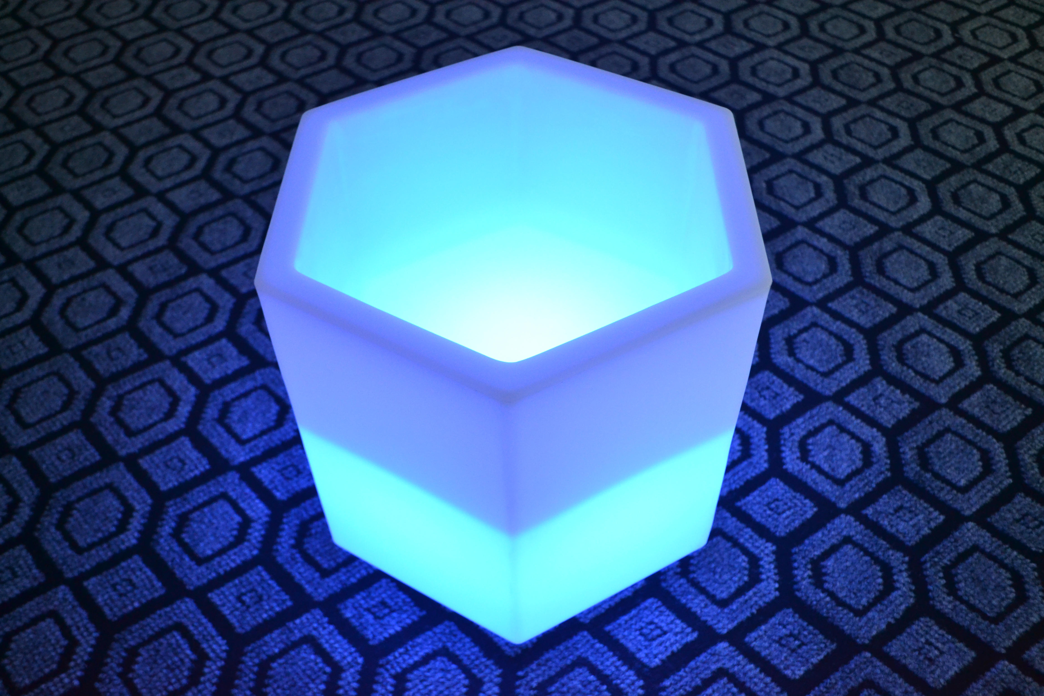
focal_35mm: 33
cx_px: 522
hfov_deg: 57.2
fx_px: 957
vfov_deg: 40.0
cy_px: 348
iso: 1800
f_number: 3.8
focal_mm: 22
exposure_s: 1/15
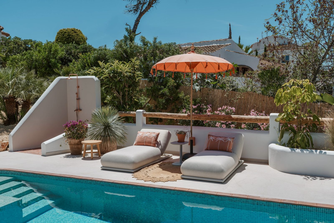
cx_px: 167
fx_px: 325
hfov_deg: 54.4
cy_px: 112
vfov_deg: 37.9
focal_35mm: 35
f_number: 10
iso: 64
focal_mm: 35
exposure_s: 1/250
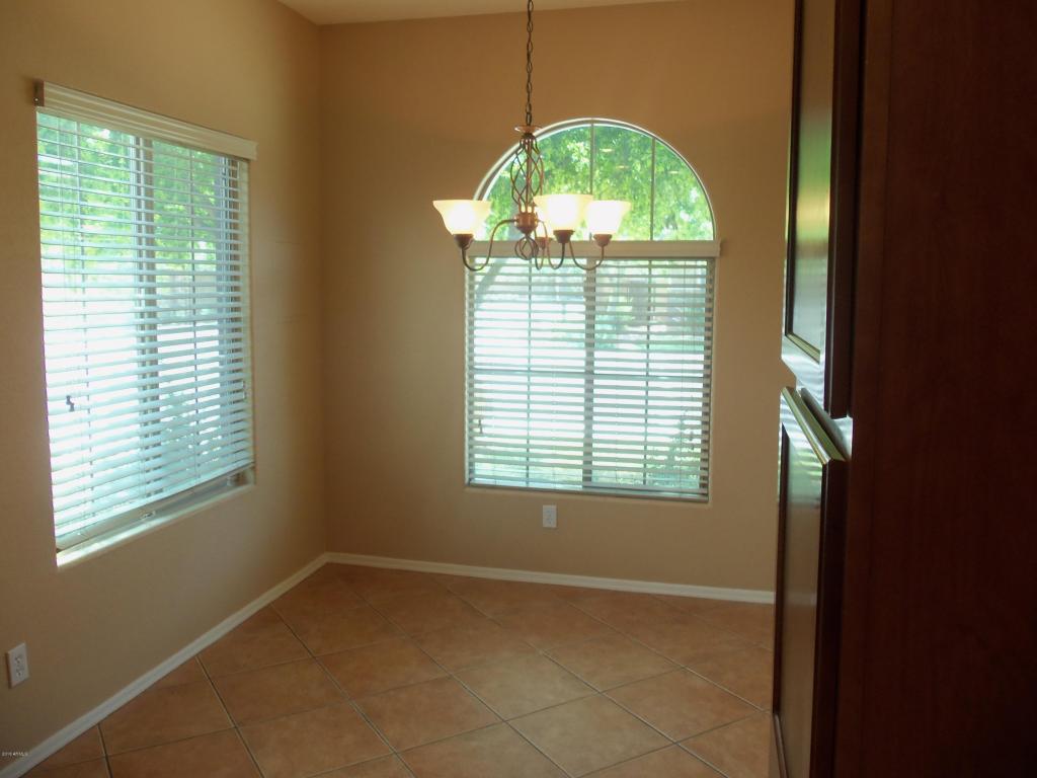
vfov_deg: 48.2
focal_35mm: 29
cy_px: 389
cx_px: 518
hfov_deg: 61.7
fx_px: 869
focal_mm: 5.2
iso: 80
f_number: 3.4
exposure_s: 1/30
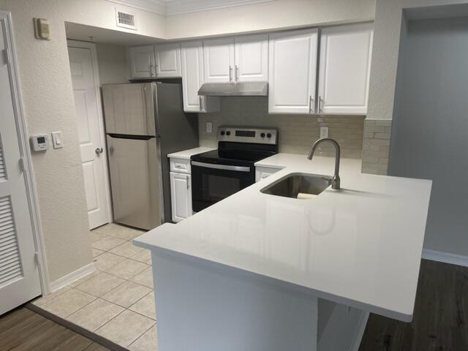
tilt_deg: -13.9
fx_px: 352
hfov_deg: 67.3
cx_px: 234
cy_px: 176
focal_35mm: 26
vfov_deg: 53.1
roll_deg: +0.6
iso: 100
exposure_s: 1/120
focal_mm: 5.1
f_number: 1.6
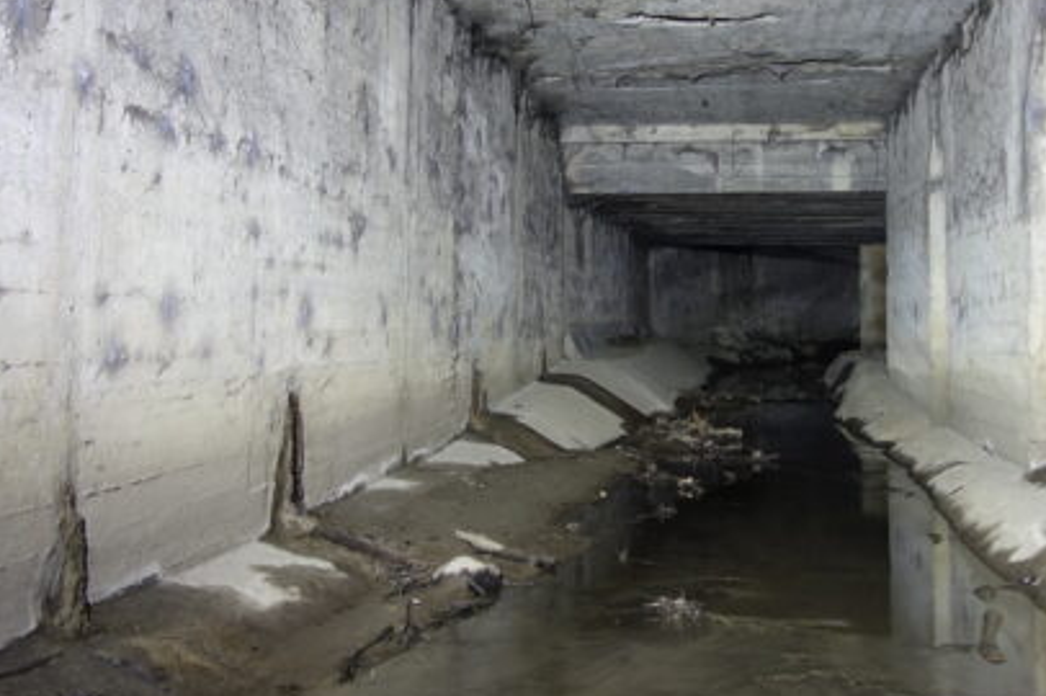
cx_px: 678
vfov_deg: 25.3
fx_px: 1539
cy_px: 214
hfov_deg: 37.2
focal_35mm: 53
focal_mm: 10.4
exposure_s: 2.5
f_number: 2.5
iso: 125
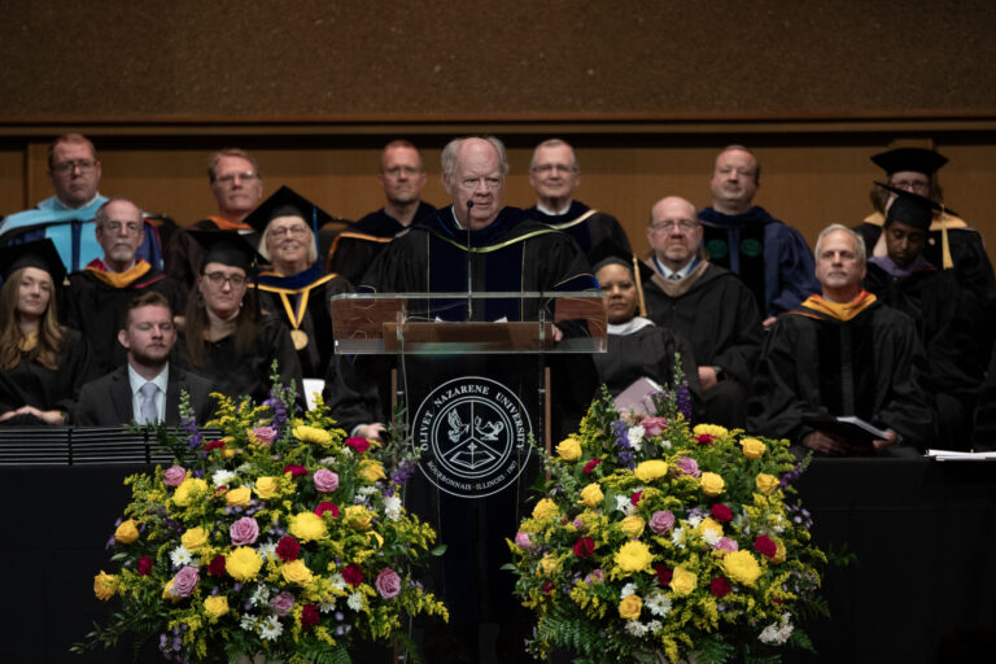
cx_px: 498
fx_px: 8299
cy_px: 332
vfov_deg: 4.6
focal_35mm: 300
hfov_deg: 6.9
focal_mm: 200
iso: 1250
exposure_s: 1/320
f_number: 2.8
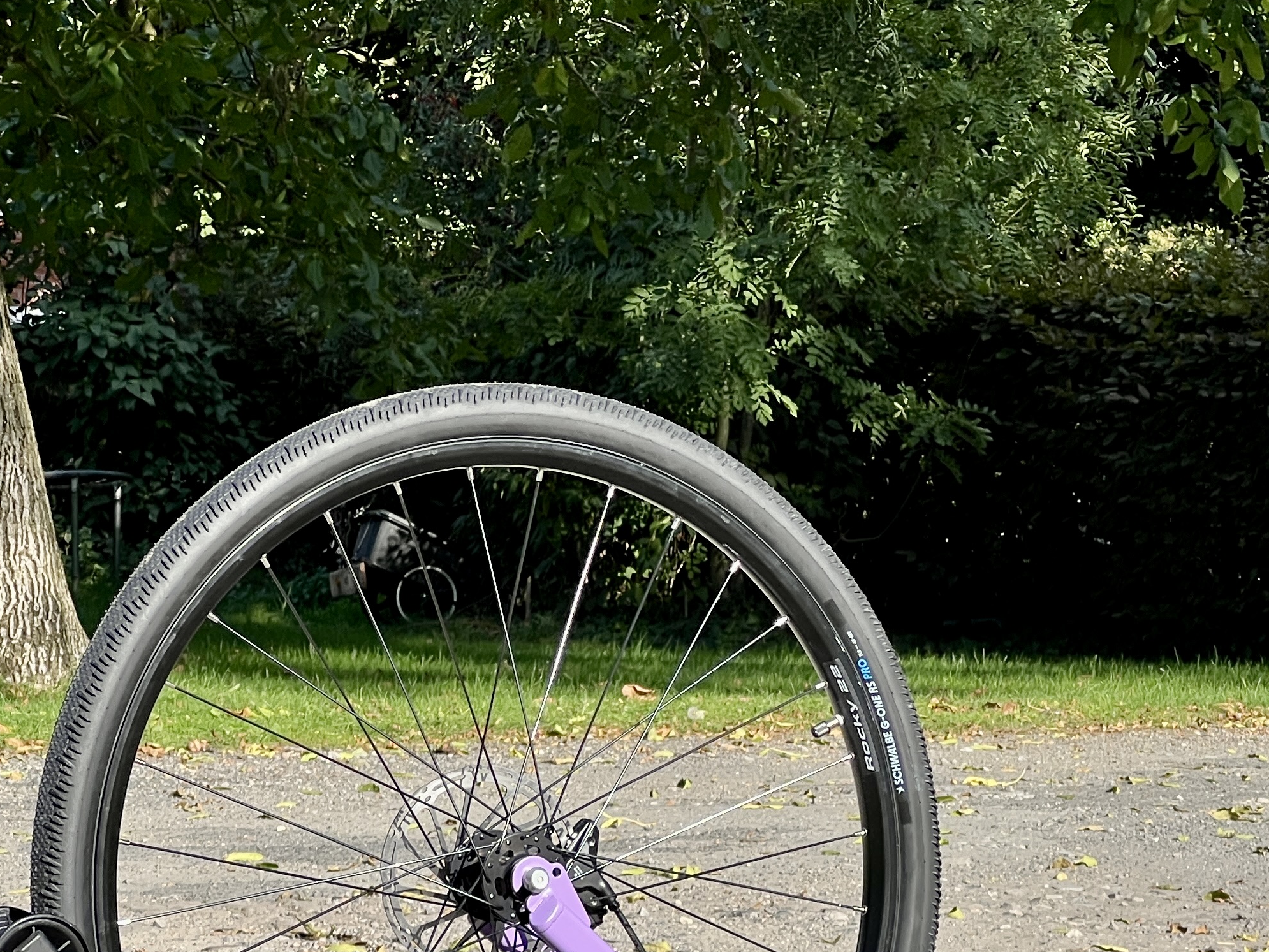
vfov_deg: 9.5
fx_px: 5720
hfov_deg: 12.6
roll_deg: -1.8
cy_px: 721
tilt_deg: -2.3
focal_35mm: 156
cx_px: 1062
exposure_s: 1/352
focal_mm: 9
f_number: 2.8
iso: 32
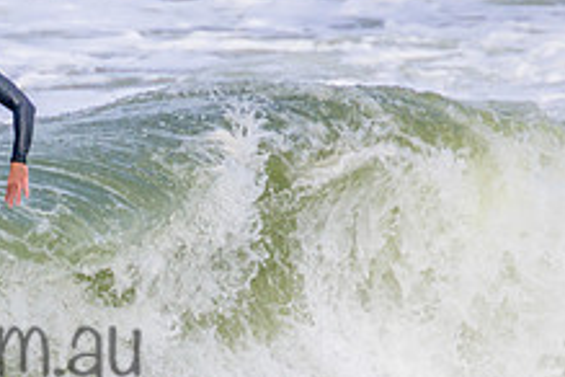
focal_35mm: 2344
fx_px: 36785
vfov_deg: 0.6
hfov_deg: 0.9
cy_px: 314
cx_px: -51
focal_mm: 800
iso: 800
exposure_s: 1/2000
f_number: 11
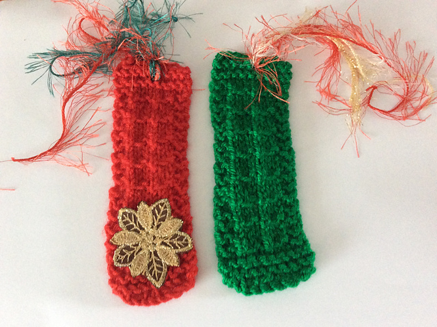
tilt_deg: -72.7
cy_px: 164
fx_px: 403
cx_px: 218
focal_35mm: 32
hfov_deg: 56.9
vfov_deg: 44.1
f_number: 2.4
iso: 250
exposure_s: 1/25
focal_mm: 3.3
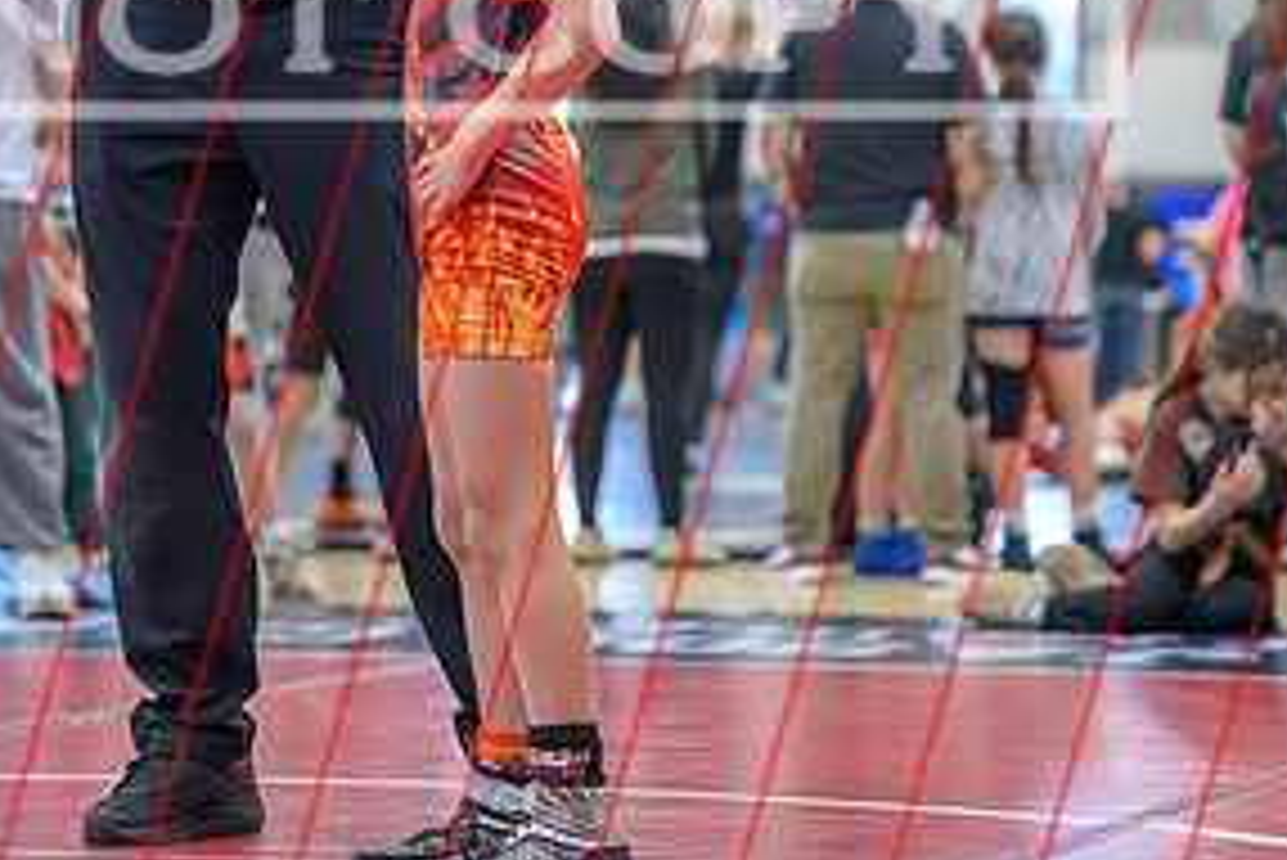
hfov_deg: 11.3
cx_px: 286
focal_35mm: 181
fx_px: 6474
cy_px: 102
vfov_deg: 7.6
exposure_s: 1/640
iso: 2200
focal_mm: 77
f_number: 2.8
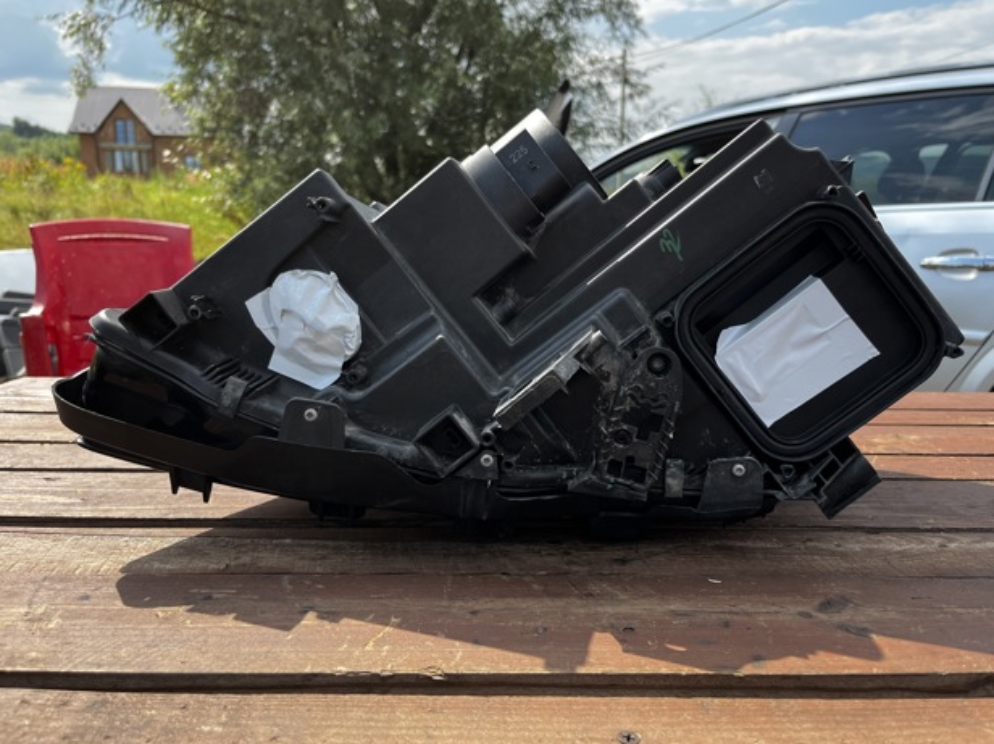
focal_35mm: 27
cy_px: 359
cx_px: 503
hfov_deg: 65.4
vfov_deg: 51.3
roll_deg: -1.5
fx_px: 775
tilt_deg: -11.4
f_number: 1.6
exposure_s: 1/935
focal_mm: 5.1
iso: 50
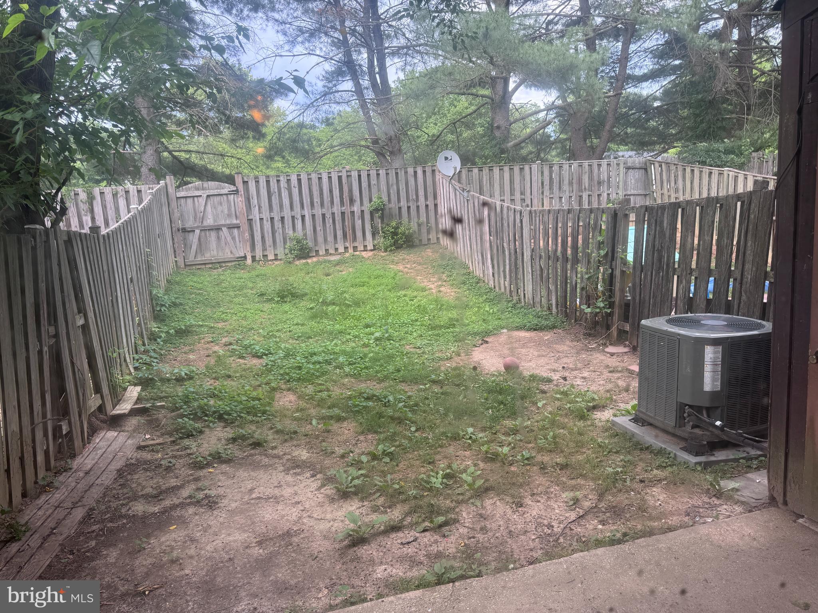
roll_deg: +3.4
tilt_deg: -8.9
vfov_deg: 56.8
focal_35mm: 24
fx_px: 567
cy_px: 306
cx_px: 409
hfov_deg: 71.6
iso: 80
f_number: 1.78
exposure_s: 1/223
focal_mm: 6.76
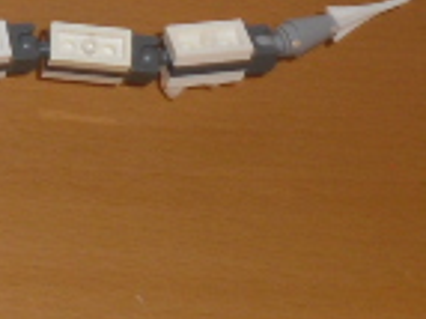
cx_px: -372
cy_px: 140
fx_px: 1980
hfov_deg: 11.3
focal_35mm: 161
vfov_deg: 9.2
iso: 200
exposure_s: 1/60
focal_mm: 6.3
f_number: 3.1
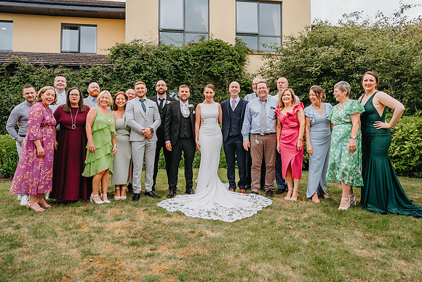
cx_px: 211
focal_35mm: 28
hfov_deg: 66.0
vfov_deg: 46.7
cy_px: 119
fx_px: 325
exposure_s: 1/640
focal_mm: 24
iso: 200
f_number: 2.8
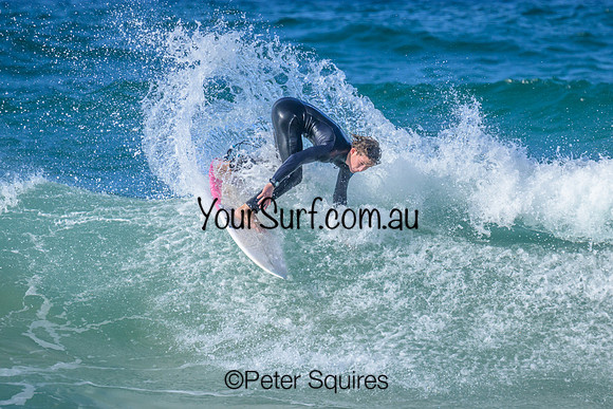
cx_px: 336
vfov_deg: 1.6
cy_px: 254
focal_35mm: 880
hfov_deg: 2.3
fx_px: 14988
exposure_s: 1/2000
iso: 900
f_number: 11
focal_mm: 640
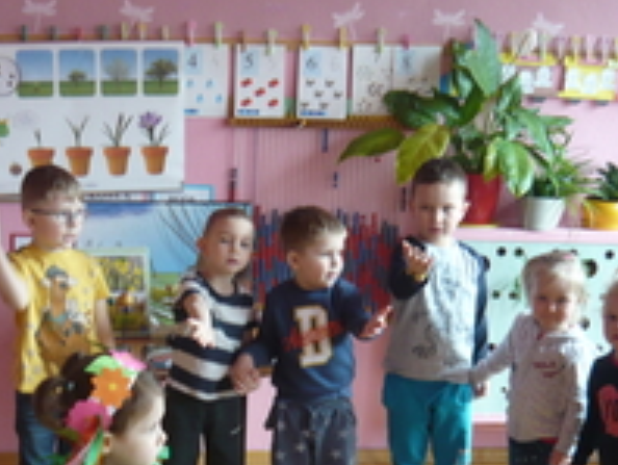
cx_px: 164
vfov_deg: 20.2
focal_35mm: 71
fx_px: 1269
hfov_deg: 27.0
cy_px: 459
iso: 160
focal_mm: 5.5
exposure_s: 1/30
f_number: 2.8
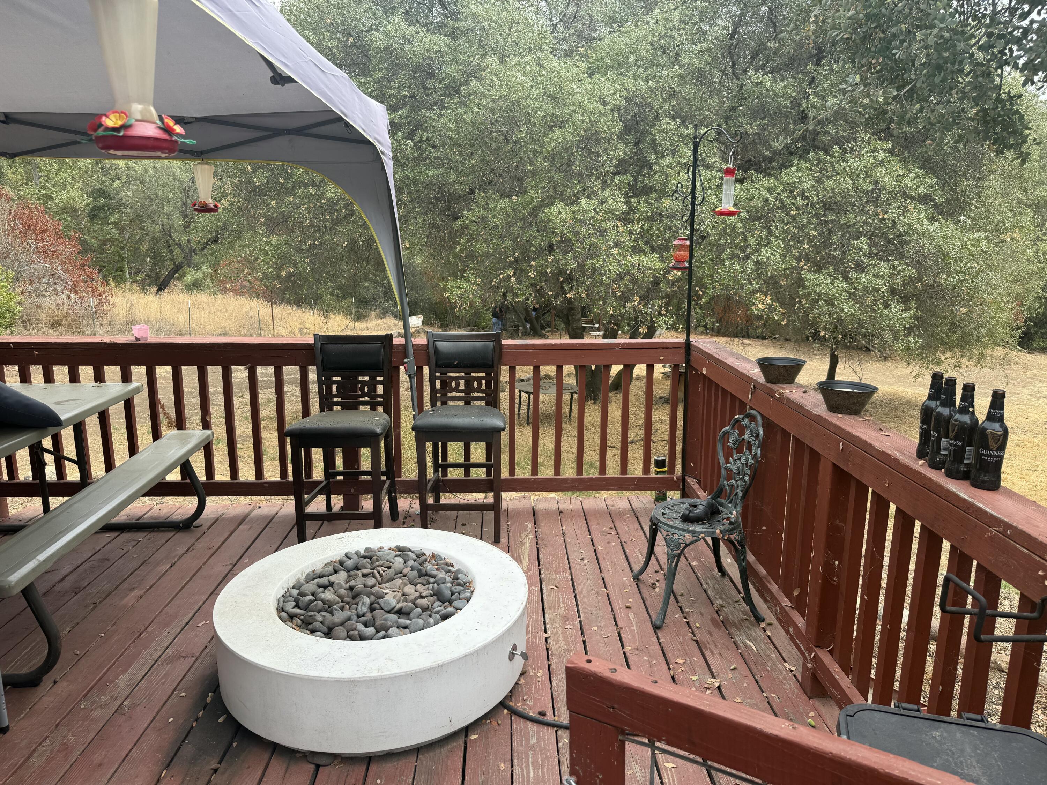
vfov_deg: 56.8
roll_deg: -0.4
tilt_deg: -11.2
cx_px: 524
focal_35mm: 24
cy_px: 392
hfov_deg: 71.6
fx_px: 726
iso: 80
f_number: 1.78
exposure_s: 1/1361
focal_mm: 6.76
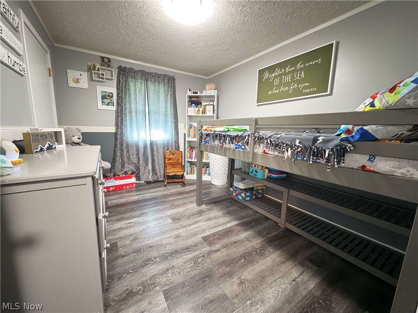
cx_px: 209
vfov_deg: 85.7
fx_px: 169
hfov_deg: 102.1
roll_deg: -1.4
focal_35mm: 14
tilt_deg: -9.5
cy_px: 156
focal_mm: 2.22
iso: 1600
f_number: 2.2
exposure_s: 1/10
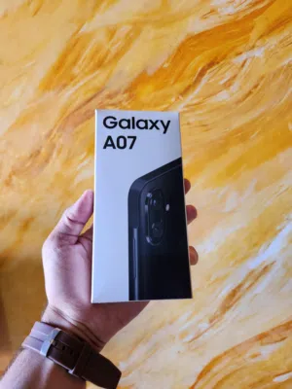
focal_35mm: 23
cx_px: 146
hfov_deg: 58.9
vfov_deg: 73.9
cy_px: 194
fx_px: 259
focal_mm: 5.4
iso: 160
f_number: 1.8
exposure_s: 1/100
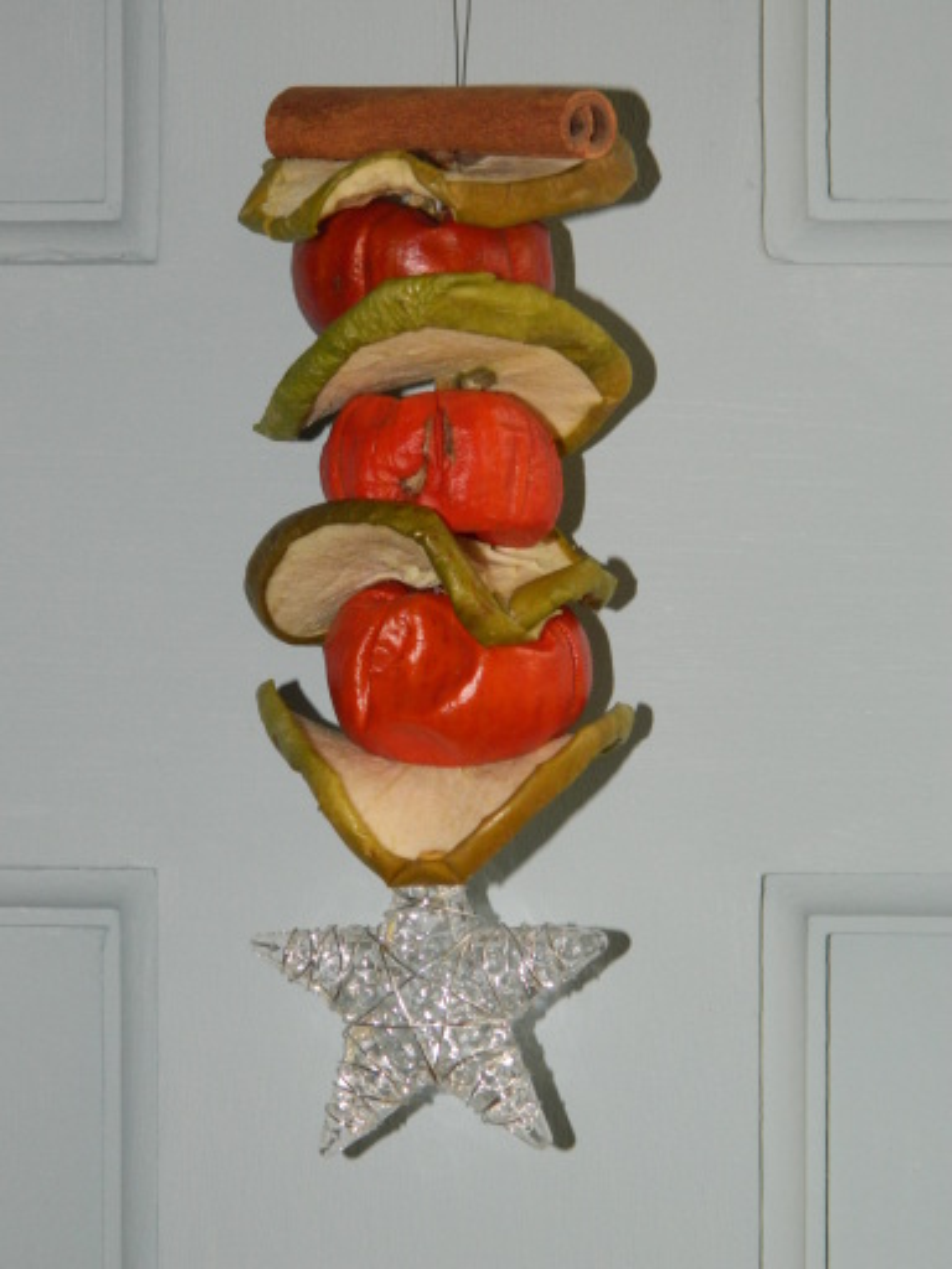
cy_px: 634
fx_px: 4730
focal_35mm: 129
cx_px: 476
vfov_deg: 15.3
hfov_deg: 11.5
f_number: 4.7
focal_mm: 23.2
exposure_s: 1/60
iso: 200
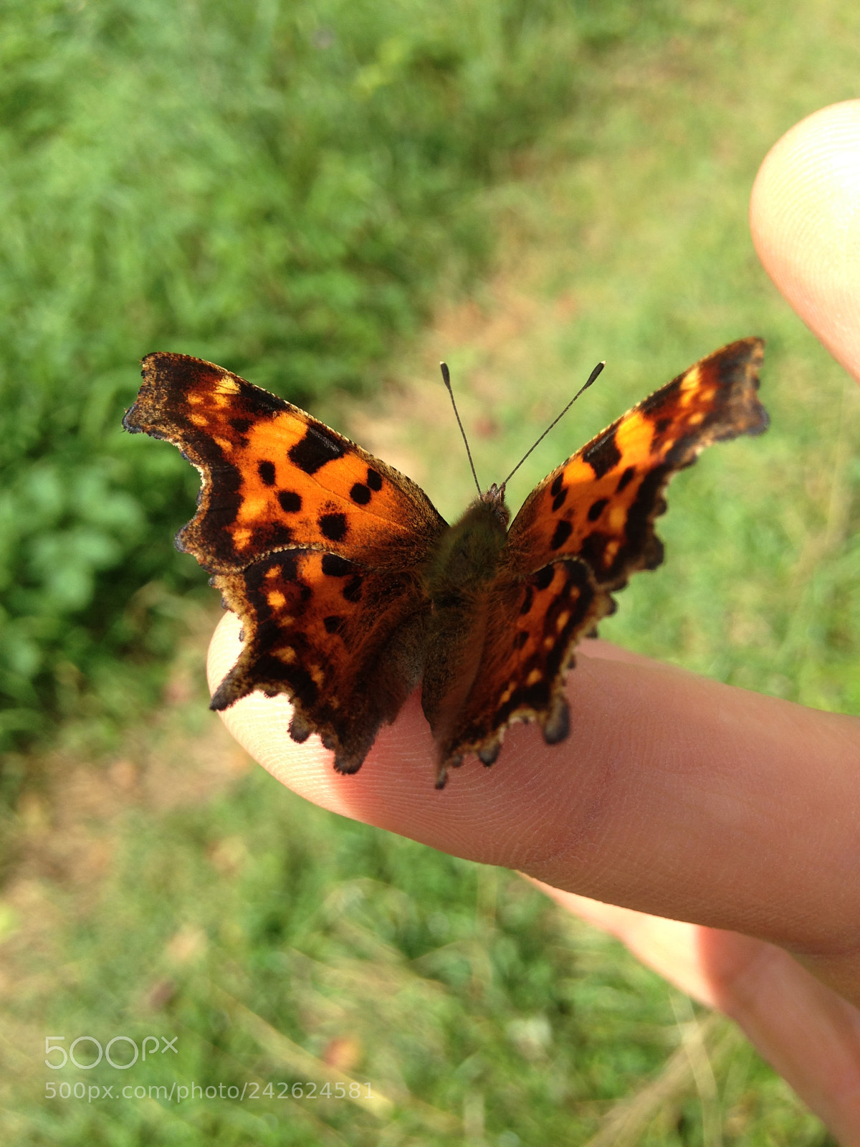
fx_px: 1093
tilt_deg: -52.6
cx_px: 430
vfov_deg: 55.4
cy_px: 574
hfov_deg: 42.9
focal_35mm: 33
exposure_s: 1/645
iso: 50
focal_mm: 4.12
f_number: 2.4
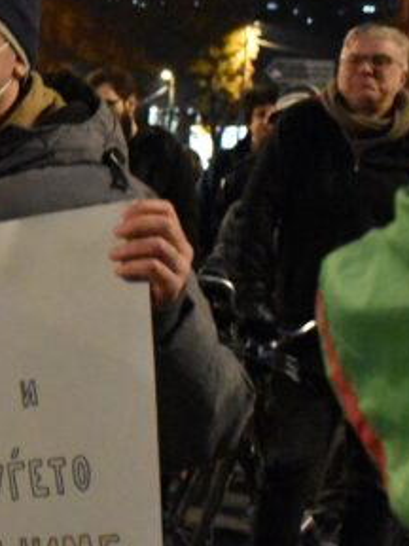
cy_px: 305
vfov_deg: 16.1
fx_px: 1925
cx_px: -239
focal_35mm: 122
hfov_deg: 11.5
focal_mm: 35
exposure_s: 1/60
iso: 12800
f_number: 4.2
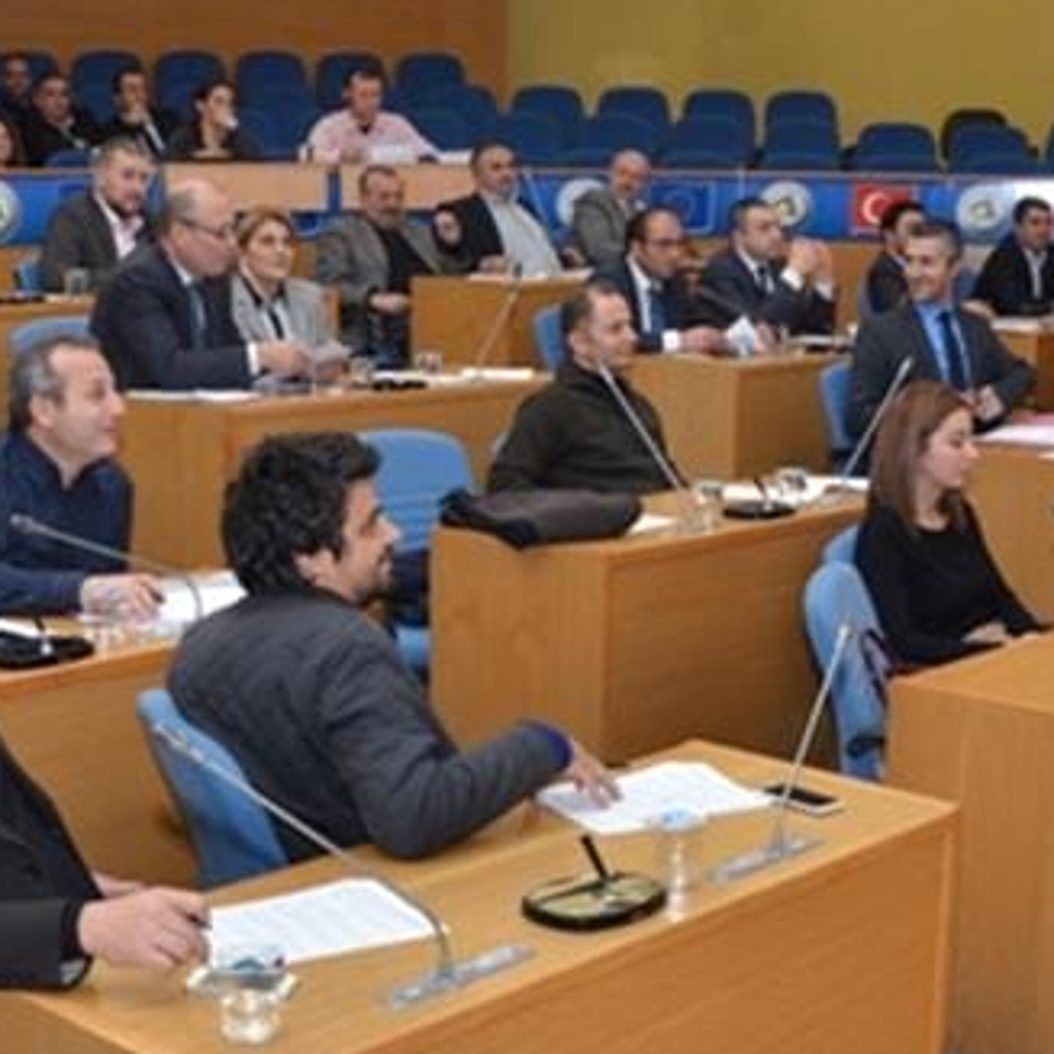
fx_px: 1929
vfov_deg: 30.4
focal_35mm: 56
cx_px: 445
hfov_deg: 30.5
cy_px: 667
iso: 1000
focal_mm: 18
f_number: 7.1
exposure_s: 1/60
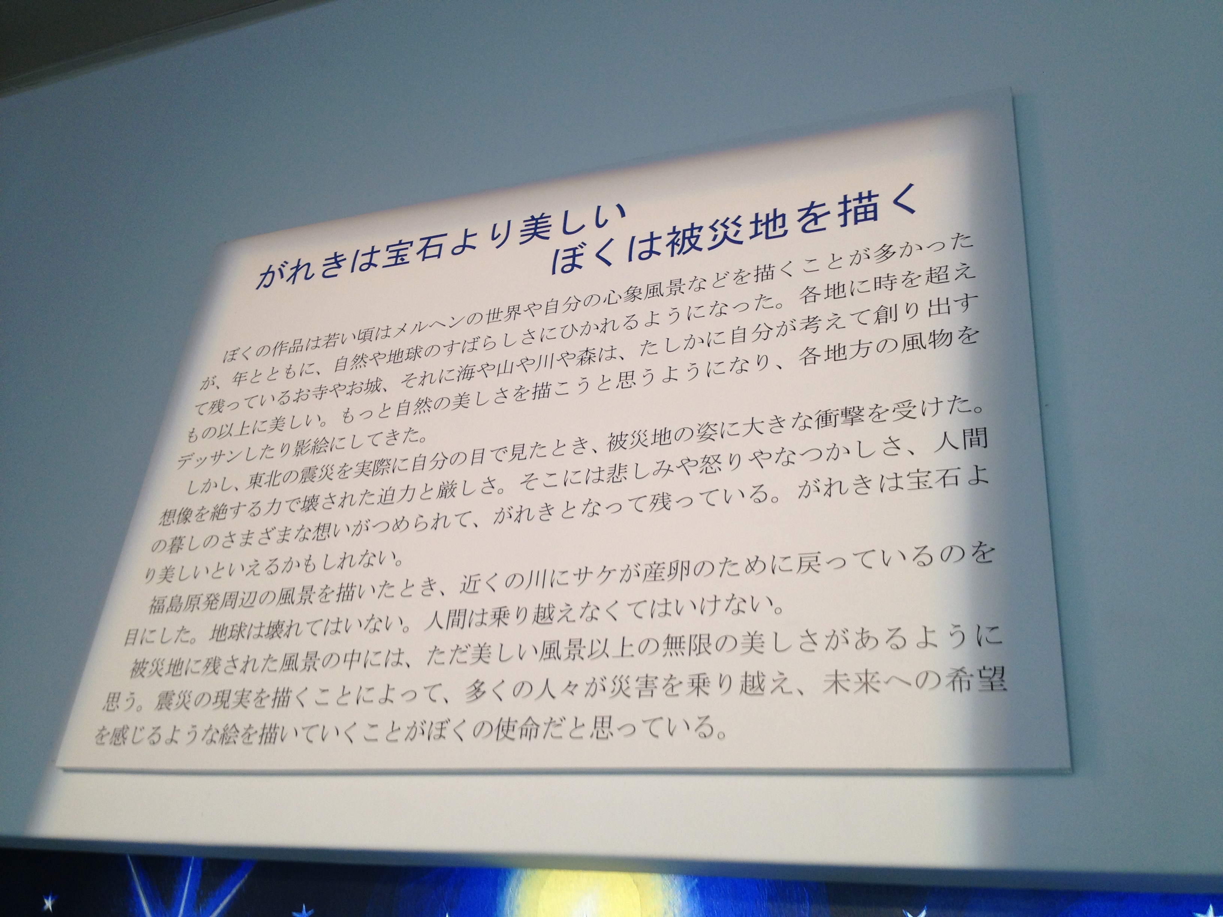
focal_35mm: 35
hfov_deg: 52.6
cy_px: 458
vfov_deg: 40.7
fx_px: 1237
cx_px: 612
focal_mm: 4.28
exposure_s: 1/24
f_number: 2.4
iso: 50
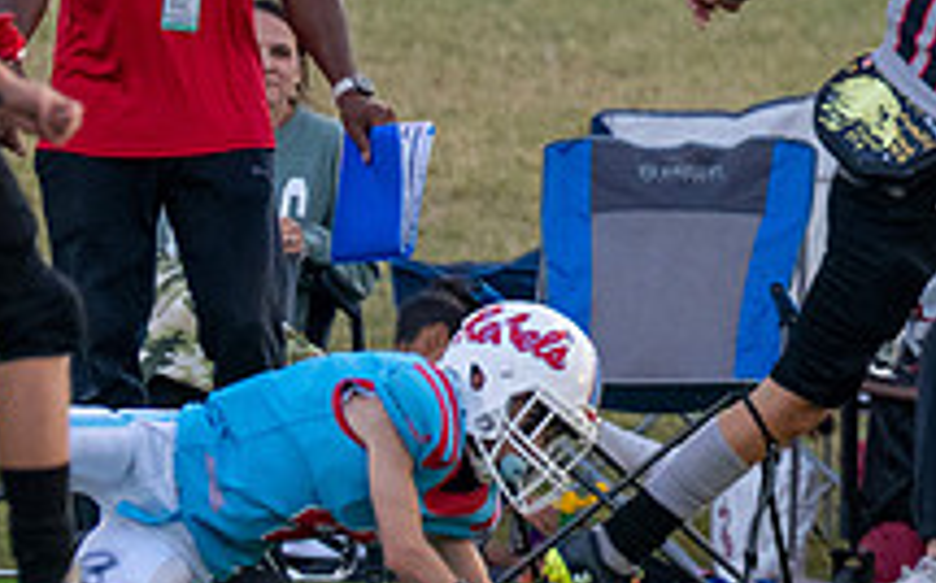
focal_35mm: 1234
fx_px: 31453
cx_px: 1345
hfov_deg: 1.7
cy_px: -64
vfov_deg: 1.1
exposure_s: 1/1600
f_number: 2.8
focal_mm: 200
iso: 1000
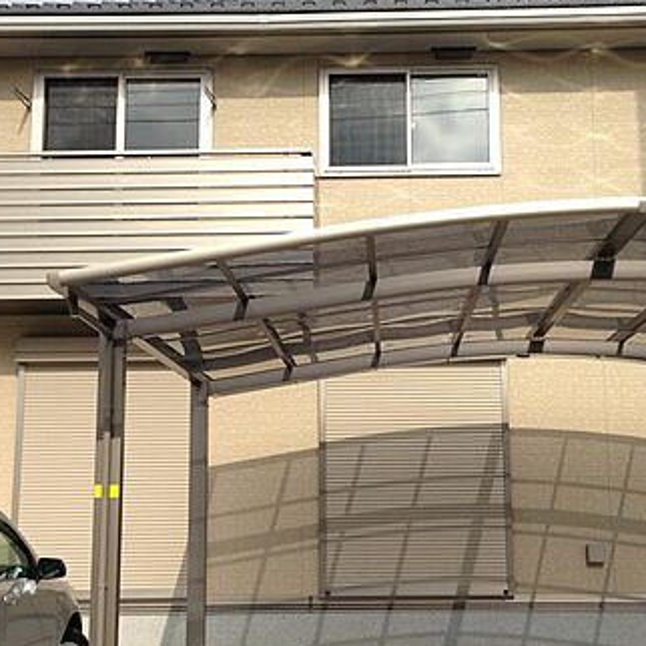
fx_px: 1225
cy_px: 301
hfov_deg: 29.5
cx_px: 361
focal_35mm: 58
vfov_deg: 29.5
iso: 50
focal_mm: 4.13
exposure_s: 1/2008
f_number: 2.4
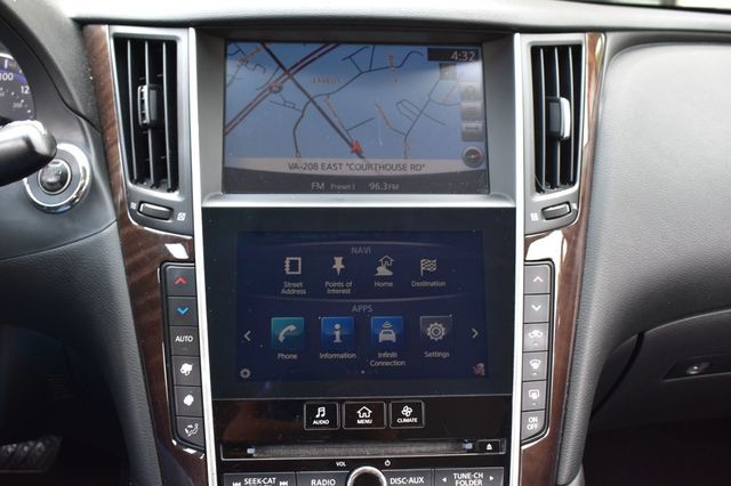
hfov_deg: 49.6
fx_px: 791
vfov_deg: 34.2
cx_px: 366
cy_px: 243
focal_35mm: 39
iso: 400
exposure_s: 1/30
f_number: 7.1
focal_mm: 26
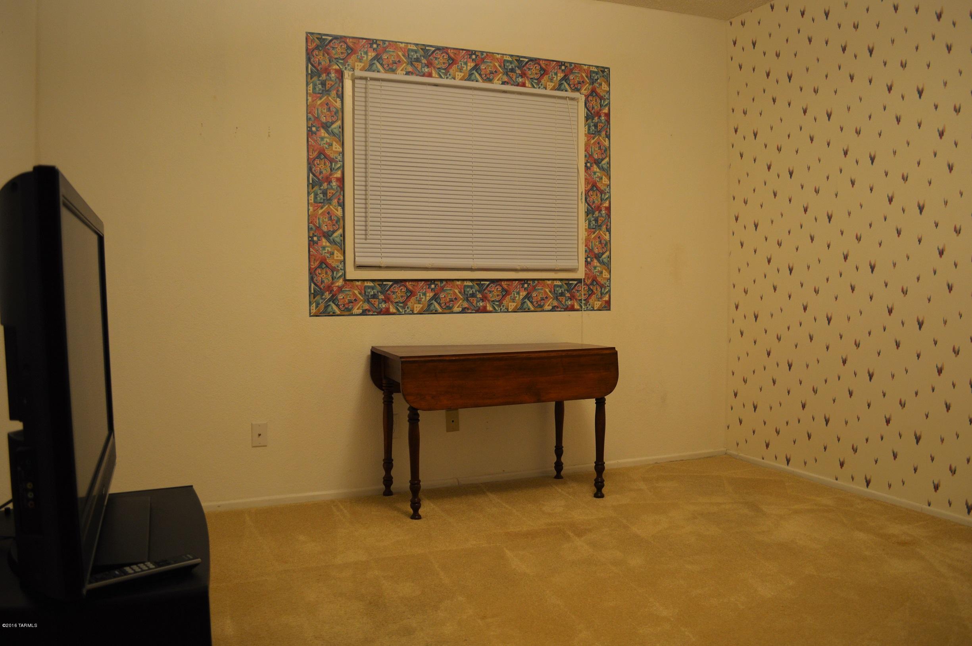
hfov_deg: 67.4
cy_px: 323
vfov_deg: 47.8
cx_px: 486
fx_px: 728
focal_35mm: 27
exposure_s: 1/20
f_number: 3.5
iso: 400
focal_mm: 18
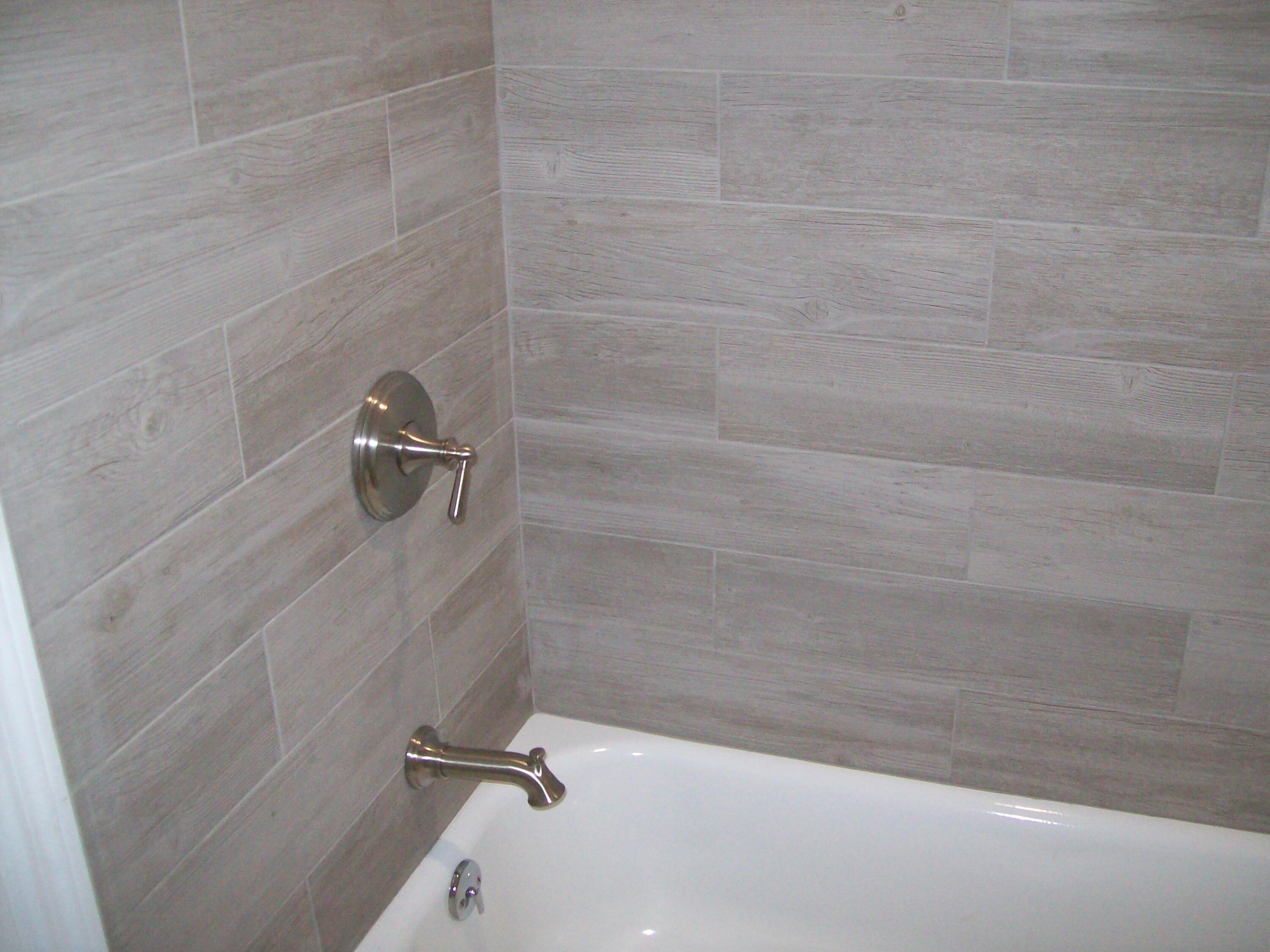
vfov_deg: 39.7
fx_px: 1321
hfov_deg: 51.4
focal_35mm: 36
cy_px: 476
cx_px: 635
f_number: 2.7
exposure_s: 1/64
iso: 200
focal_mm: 6
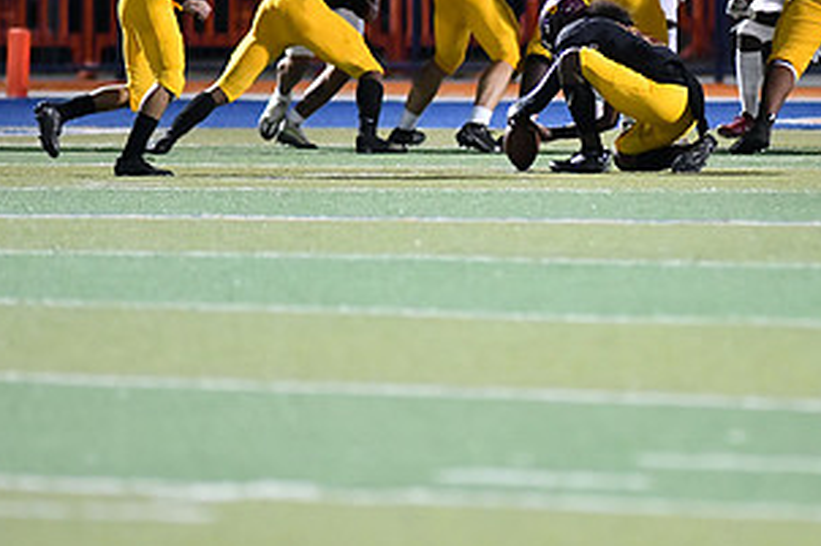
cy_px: 110
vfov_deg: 2.4
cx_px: 533
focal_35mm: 577
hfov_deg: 3.6
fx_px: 13151
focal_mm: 300
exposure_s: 1/1250
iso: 9000
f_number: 2.8
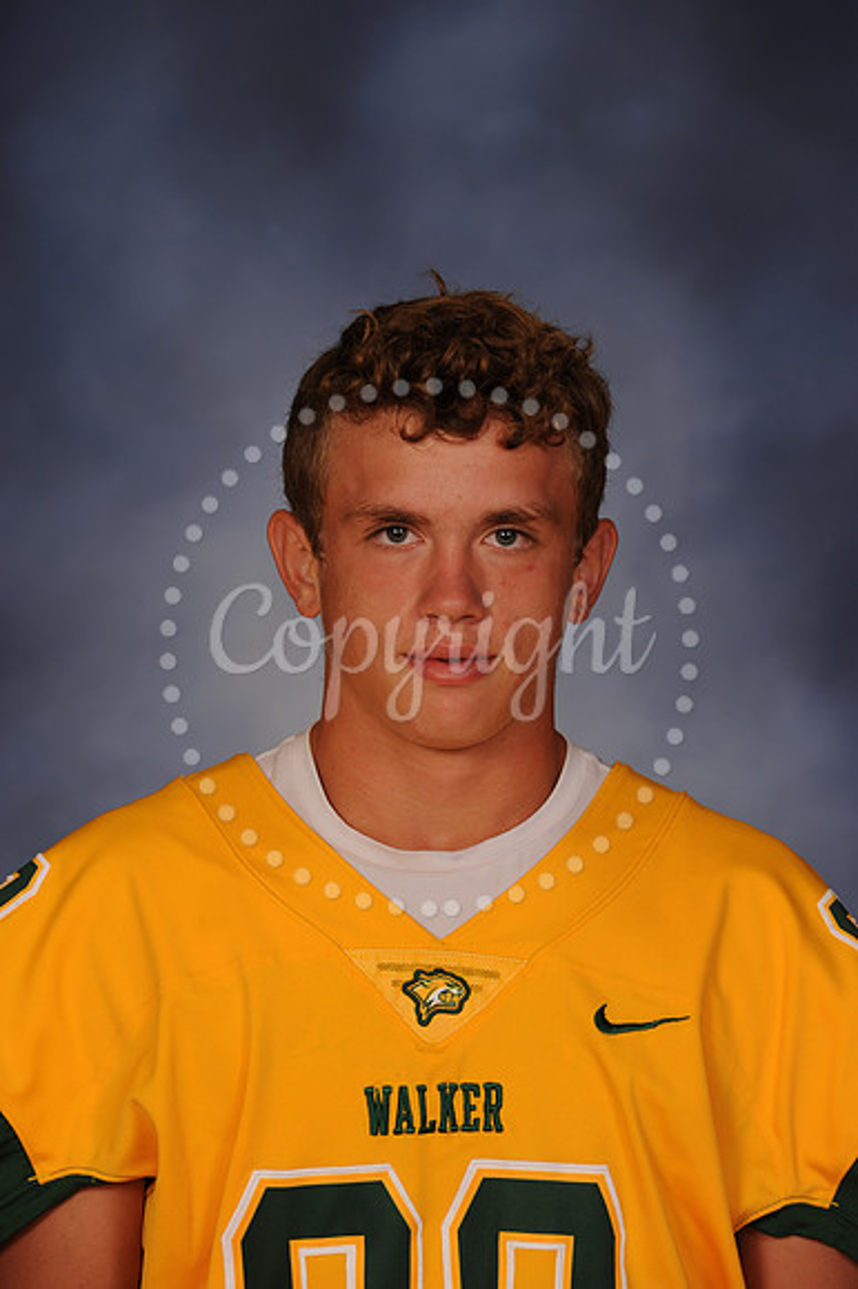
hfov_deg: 7.4
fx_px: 6621
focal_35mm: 185
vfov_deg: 11.1
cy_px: 644
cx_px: 429
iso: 200
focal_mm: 185
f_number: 8
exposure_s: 1/100
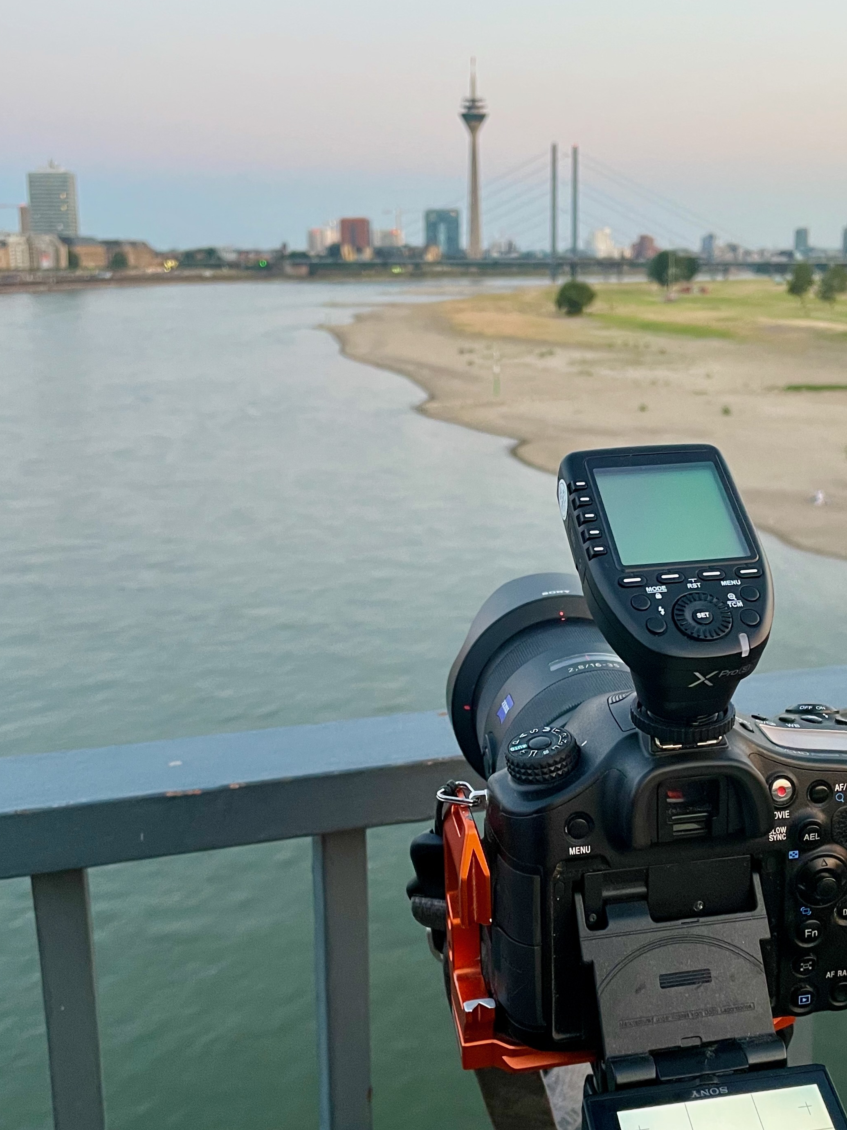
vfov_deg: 54.7
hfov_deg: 42.6
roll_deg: -2.7
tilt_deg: -17.7
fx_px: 1077
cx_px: 533
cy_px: 712
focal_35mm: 33
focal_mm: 4.2
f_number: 1.6
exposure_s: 1/60
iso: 160
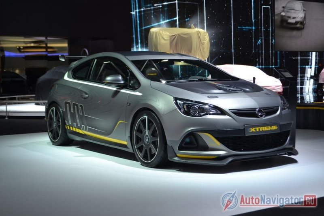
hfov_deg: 33.4
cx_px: 162
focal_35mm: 60
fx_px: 540
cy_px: 108
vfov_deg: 22.6
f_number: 5.3
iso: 400
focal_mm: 40
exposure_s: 1/60
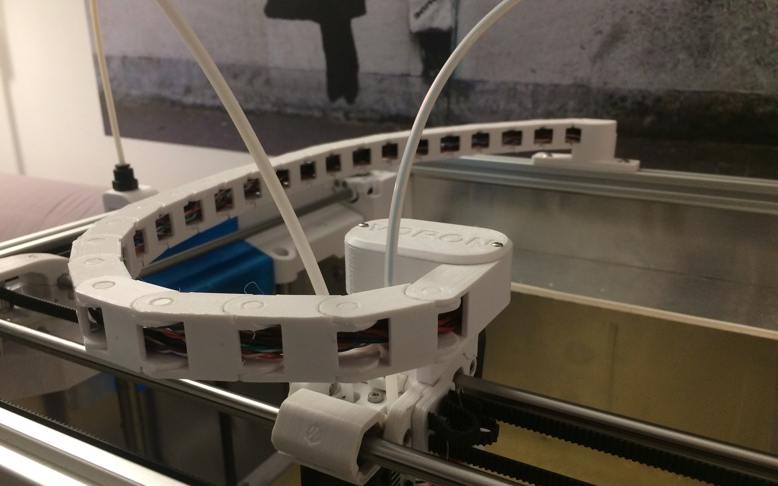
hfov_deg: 61.2
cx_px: 389
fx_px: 657
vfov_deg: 40.5
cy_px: 279
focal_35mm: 31
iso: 250
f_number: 2.2
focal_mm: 4.15
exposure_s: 1/33
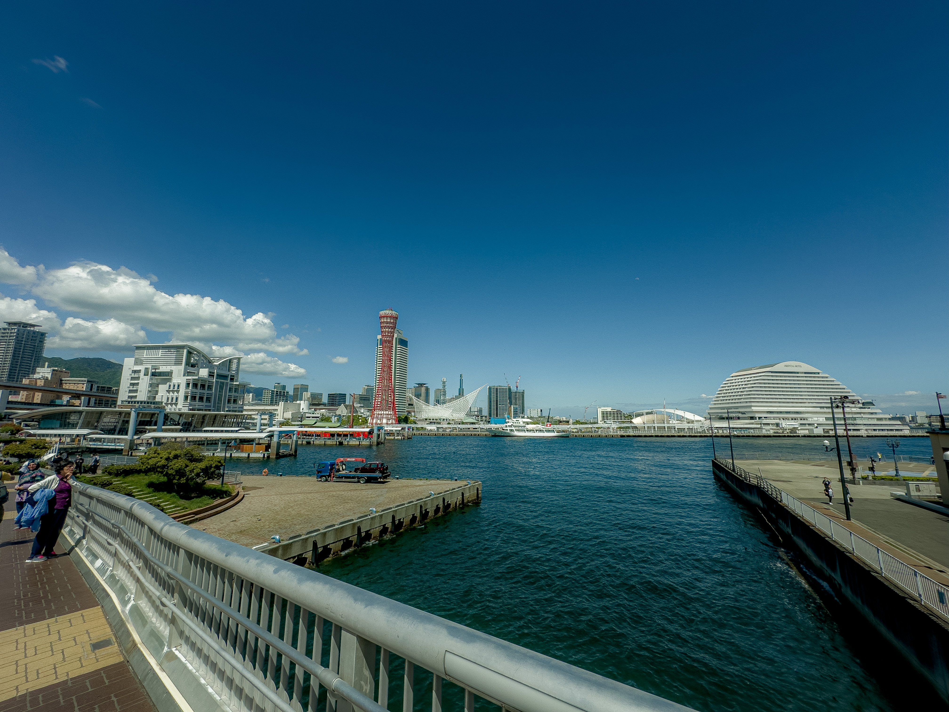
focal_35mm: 14
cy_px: 356
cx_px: 474
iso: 50
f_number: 2.2
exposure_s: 1/3000
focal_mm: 2.22
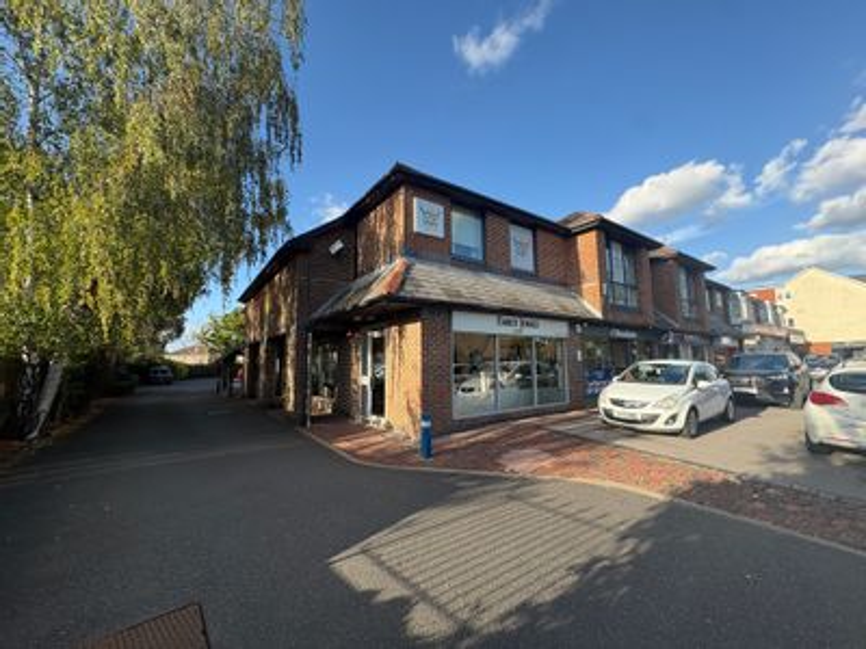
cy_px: 324
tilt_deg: +8.1
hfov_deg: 102.1
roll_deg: +1.9
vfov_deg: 85.7
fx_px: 350
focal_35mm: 14
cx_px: 433
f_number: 2.2
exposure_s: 1/646
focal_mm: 2.22
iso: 64
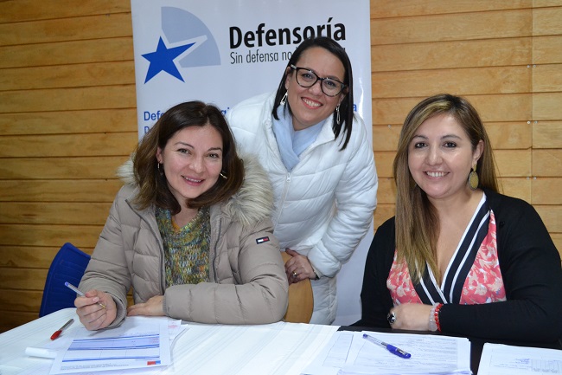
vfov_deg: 34.2
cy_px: 188
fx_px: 609
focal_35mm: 39
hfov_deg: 49.6
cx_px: 281
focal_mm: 26
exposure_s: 1/60
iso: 2000
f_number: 4.2
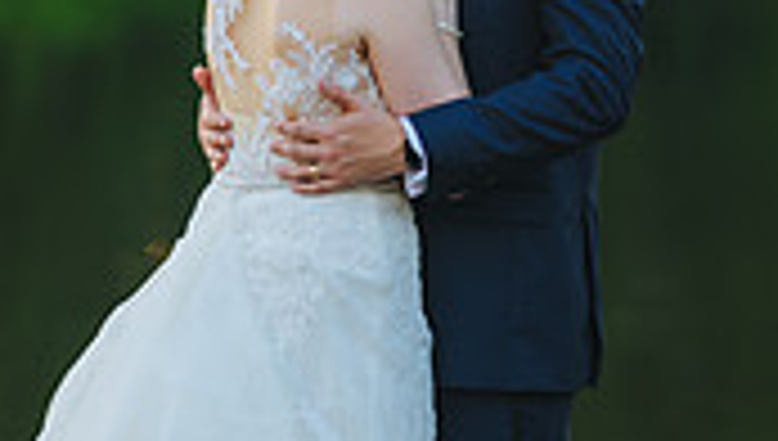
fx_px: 4774
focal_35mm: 231
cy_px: 234
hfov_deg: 9.3
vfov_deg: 5.3
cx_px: 382
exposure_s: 1/125
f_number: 2
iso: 100
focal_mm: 85
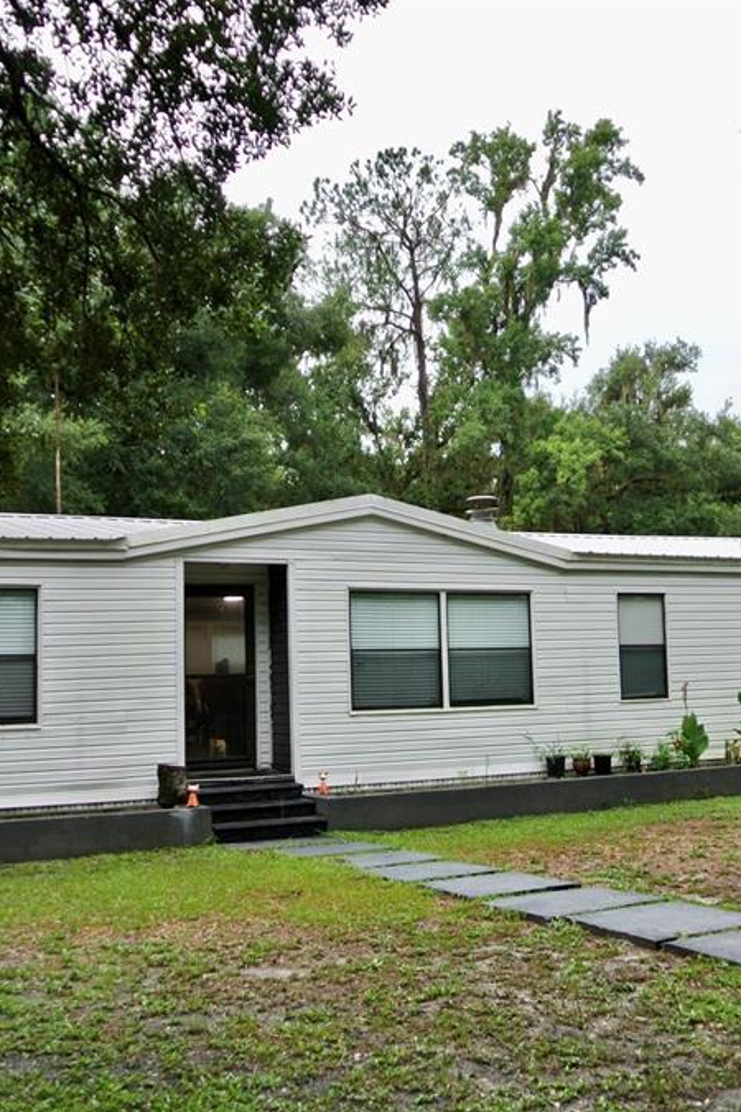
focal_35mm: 41
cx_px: 476
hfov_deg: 32.4
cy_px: 553
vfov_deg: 47.4
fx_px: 1266
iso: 200
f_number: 3.5
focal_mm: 10
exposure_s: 1/200
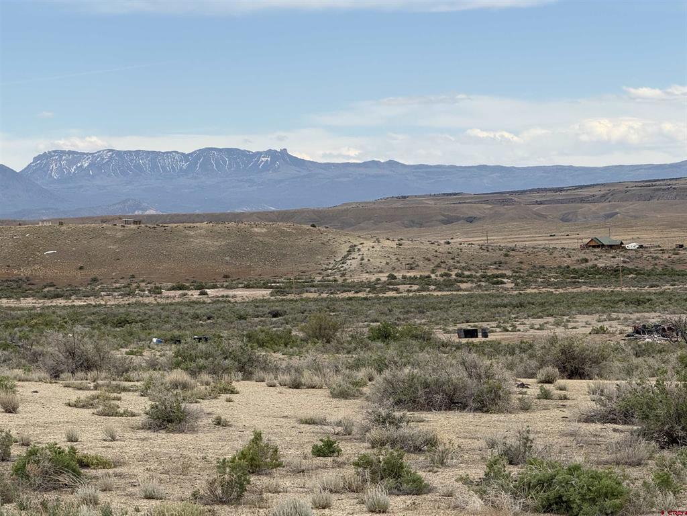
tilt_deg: +0.3
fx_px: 2382
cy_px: 258
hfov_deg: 16.4
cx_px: 344
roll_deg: +1.4
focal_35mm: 120
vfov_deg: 12.3
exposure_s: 1/1186
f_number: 2.8
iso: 50
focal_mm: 15.66
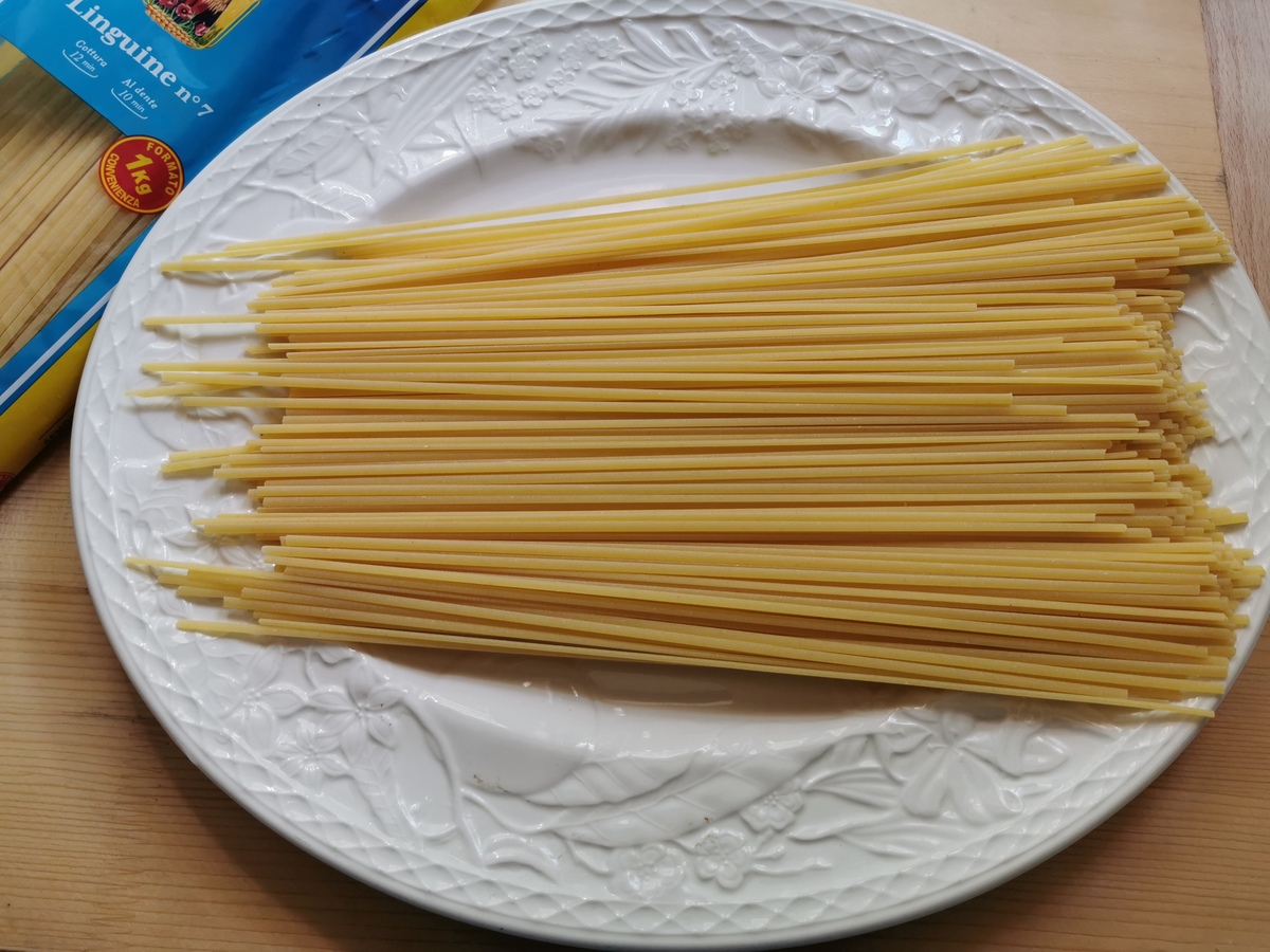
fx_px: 991
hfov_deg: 65.3
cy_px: 476
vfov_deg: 51.4
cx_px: 635
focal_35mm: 27
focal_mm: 5.56
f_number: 1.6
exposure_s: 1/122
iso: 50
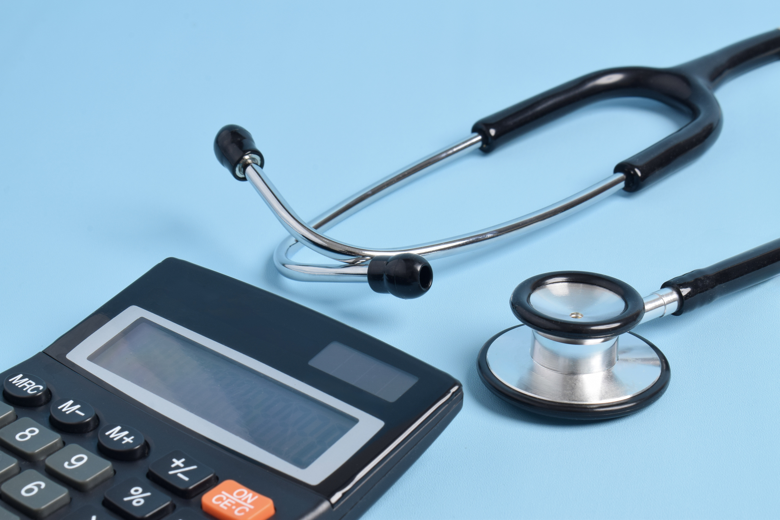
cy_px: 260
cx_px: 390
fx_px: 1787
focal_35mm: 82
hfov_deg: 24.6
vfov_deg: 16.6
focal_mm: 55
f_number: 20
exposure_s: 1/100
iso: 250
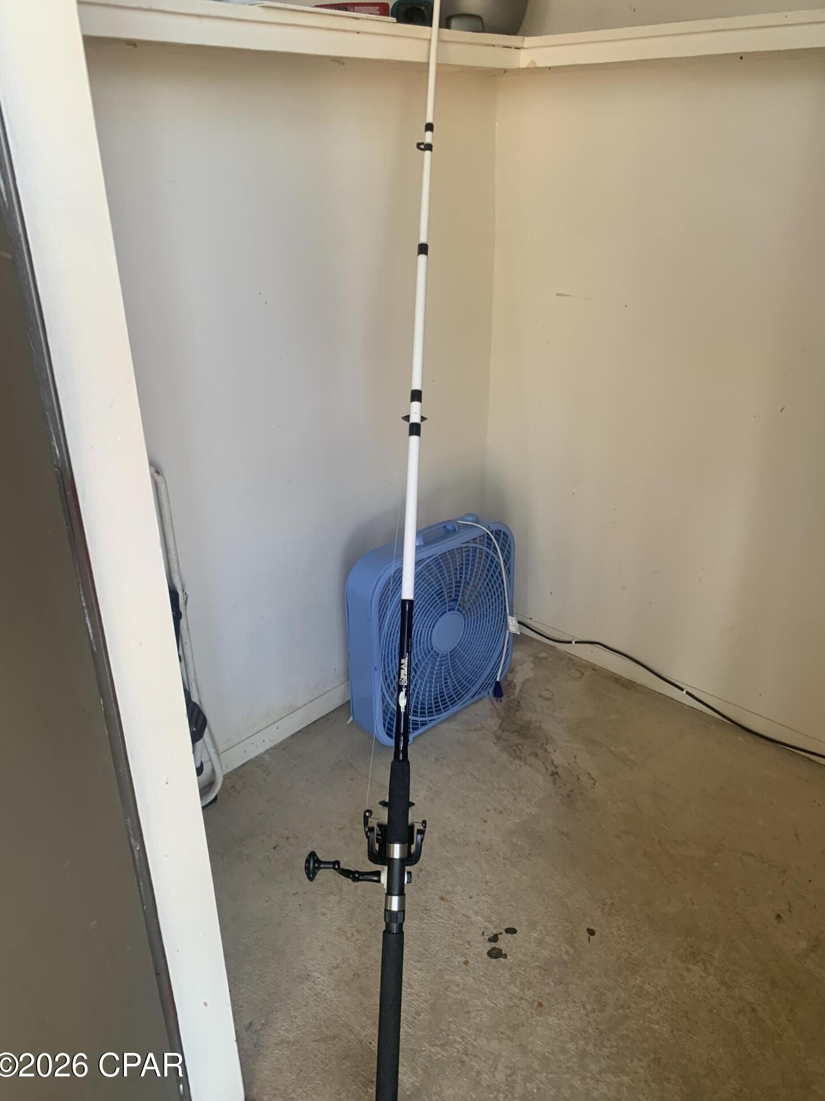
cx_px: 419
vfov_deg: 65.3
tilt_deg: -22.3
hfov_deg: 51.3
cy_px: 546
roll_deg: +1.8
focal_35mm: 27
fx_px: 858
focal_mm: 4.25
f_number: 1.8
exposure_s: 1/103
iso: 100
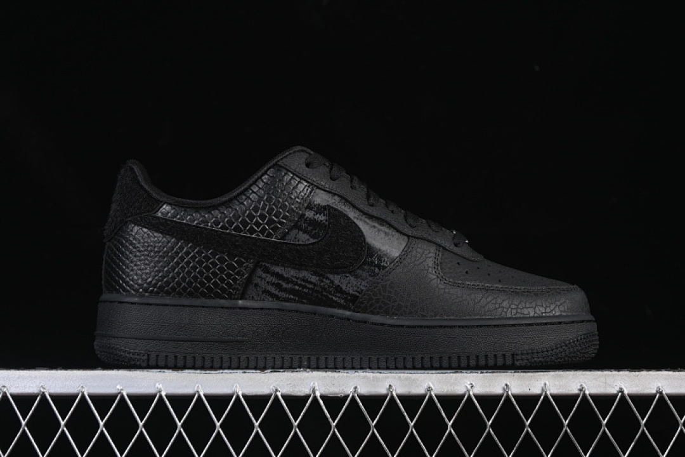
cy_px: 228
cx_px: 342
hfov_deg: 27.0
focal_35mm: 75
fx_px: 1427
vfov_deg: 18.2
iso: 160
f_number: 6.3
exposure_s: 1/50
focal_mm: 50
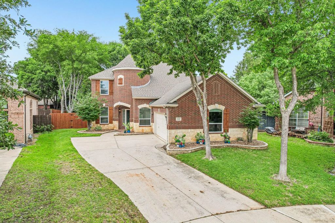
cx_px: 168
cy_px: 112
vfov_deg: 57.2
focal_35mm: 22
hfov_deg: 78.6
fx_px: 205
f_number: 2.8
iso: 100
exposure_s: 1/1000
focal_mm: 8.4
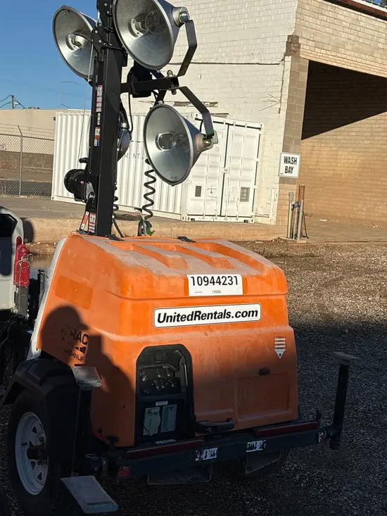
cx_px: 194
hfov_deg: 28.0
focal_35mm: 52
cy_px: 258
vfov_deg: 36.8
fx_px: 775
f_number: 1.6
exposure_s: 1/5952
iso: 40
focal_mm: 5.96
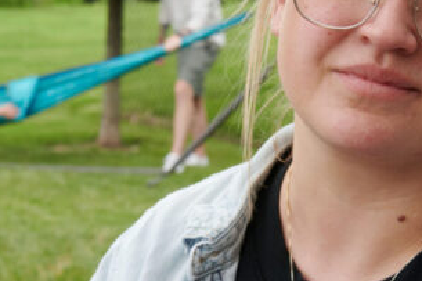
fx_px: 1476
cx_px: 228
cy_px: 118
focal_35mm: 126
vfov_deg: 10.9
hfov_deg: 16.3
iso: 400
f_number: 9
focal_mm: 50
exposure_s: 1/160
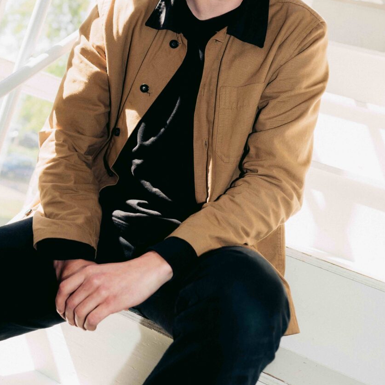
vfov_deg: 31.4
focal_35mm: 54
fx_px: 679
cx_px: 222
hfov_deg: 31.6
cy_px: 131
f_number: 3.5
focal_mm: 35
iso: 100
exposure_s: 1/125
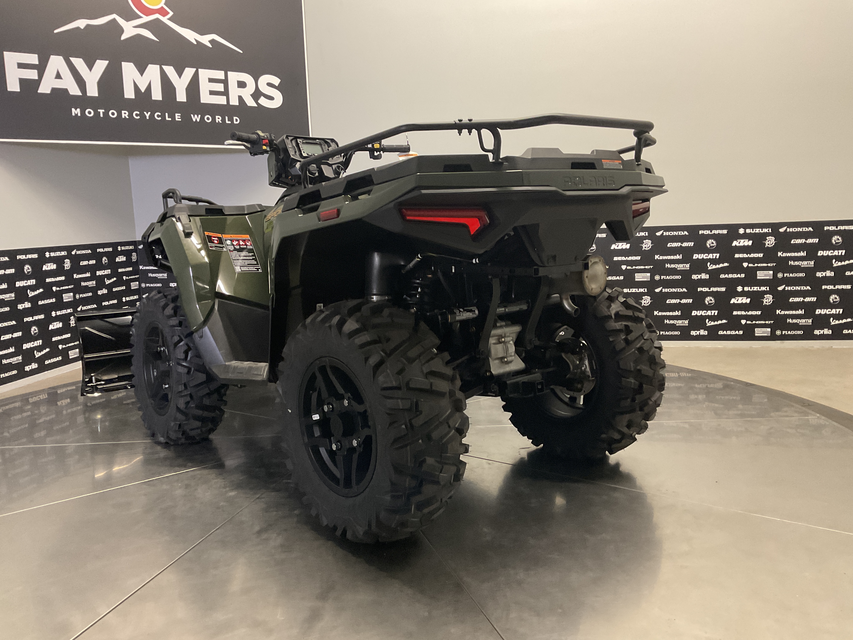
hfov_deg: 61.7
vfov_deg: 48.2
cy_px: 320
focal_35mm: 29
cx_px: 426
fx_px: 715
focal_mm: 3
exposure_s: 1/40
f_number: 1.8
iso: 200
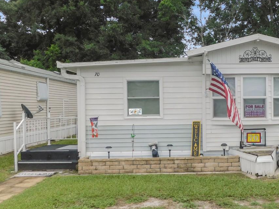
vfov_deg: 36.8
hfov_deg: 46.4
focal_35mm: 39
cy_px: 94
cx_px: 204
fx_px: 314
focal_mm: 4
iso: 125
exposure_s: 1/800
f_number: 3
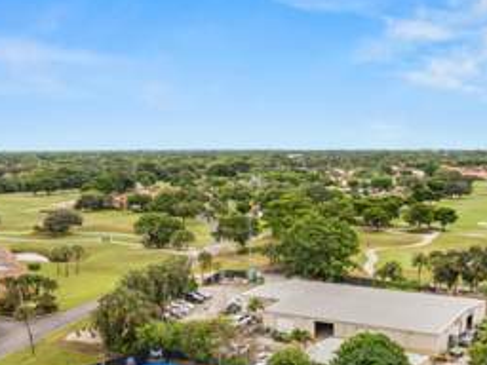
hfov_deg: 41.3
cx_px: 341
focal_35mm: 45
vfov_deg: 30.7
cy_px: 330
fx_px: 633
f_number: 2.8
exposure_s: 1/120
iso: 170
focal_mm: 12.29
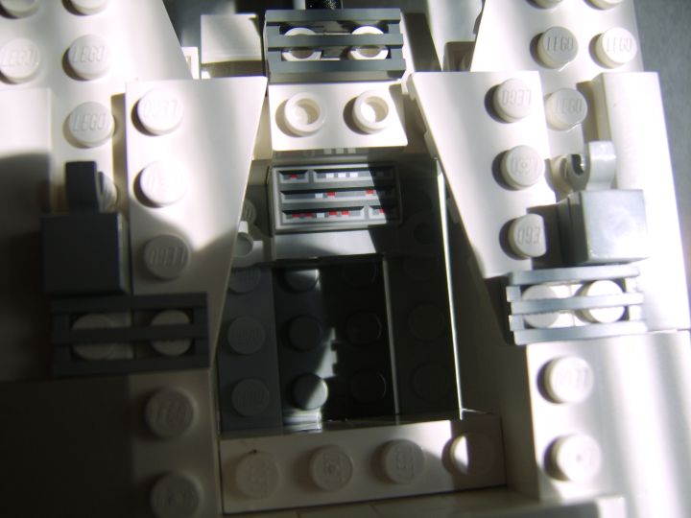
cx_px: 346
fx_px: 619
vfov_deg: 45.4
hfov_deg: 58.4
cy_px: 259
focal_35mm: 31
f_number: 2.7
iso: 71
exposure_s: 1/229
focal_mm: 8.13
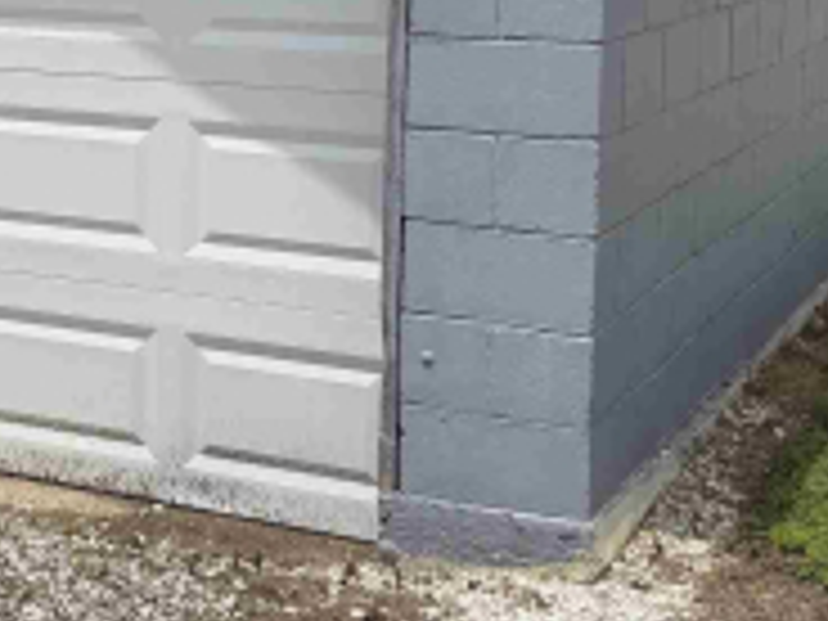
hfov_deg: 20.9
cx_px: -187
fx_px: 2081
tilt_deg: -5.5
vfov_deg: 16.6
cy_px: 4
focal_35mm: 87
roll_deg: +0.4
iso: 80
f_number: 1.78
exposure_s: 1/10309
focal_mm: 6.76
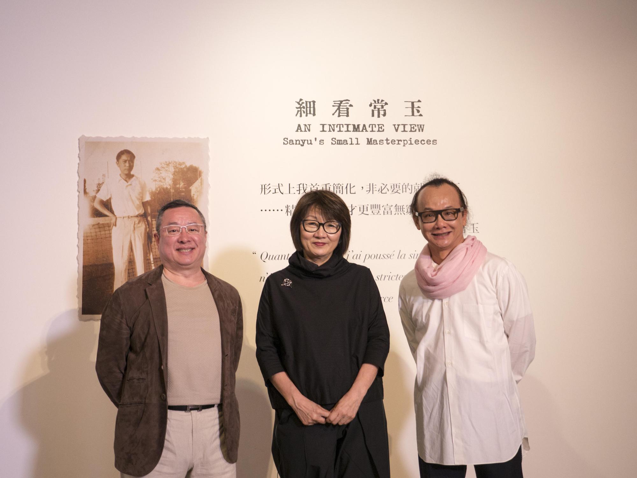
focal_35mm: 42
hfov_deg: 44.8
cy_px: 239
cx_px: 318
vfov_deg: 34.3
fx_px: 773
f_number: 2.8
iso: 640
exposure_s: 1/60
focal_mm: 21
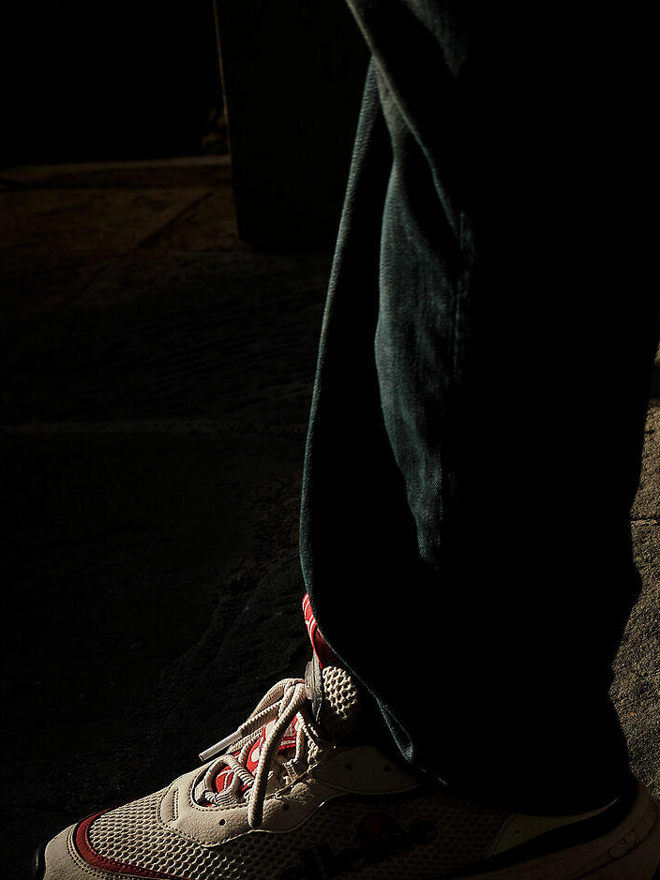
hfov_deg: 16.1
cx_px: 898
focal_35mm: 86
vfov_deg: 22.7
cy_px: 547
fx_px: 2187
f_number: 5
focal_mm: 23.3
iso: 160
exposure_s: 1/800
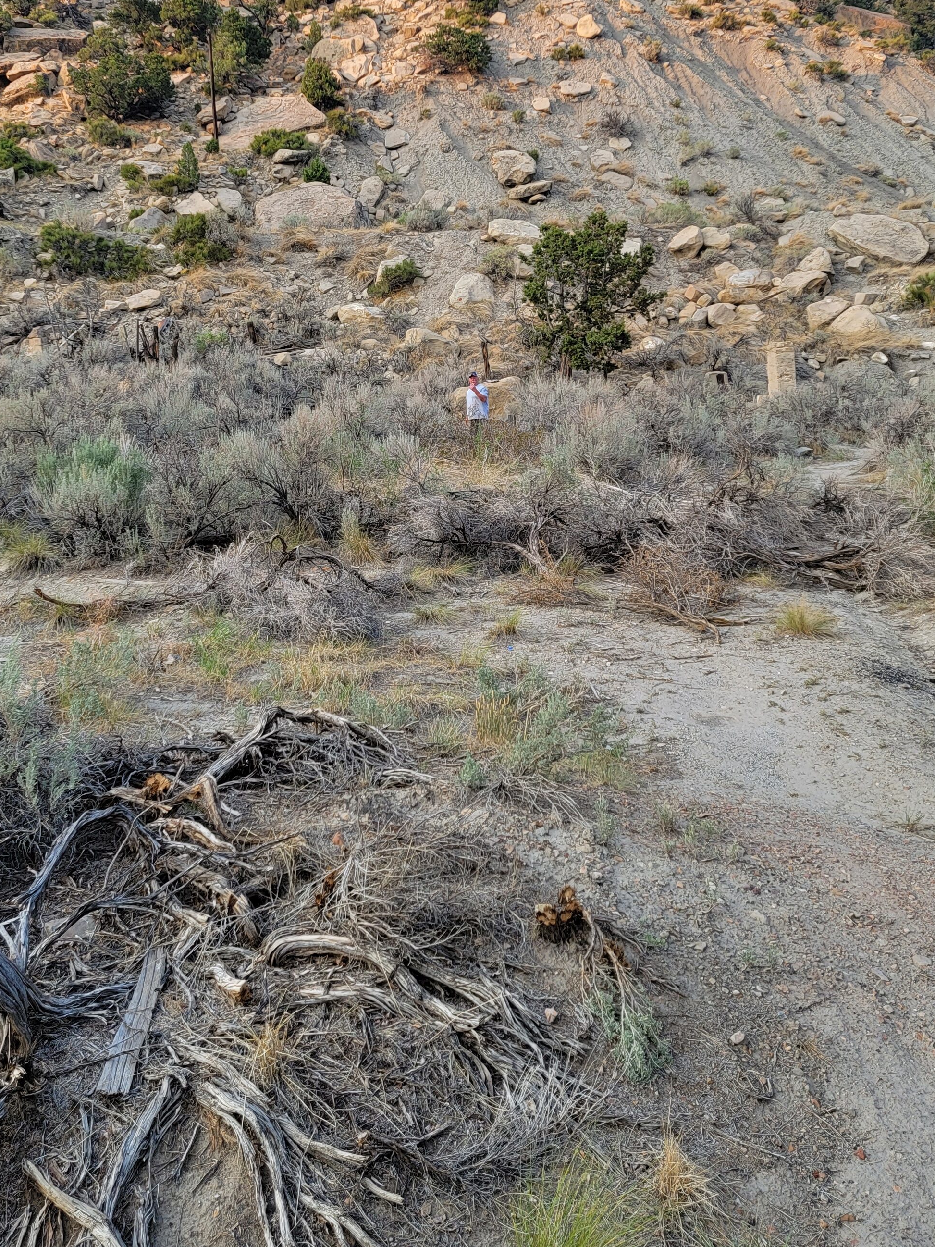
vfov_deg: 48.9
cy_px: 376
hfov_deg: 38.7
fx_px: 1333
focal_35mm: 37
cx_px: 454
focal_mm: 6.7
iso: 16
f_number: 1.8
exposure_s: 1/191
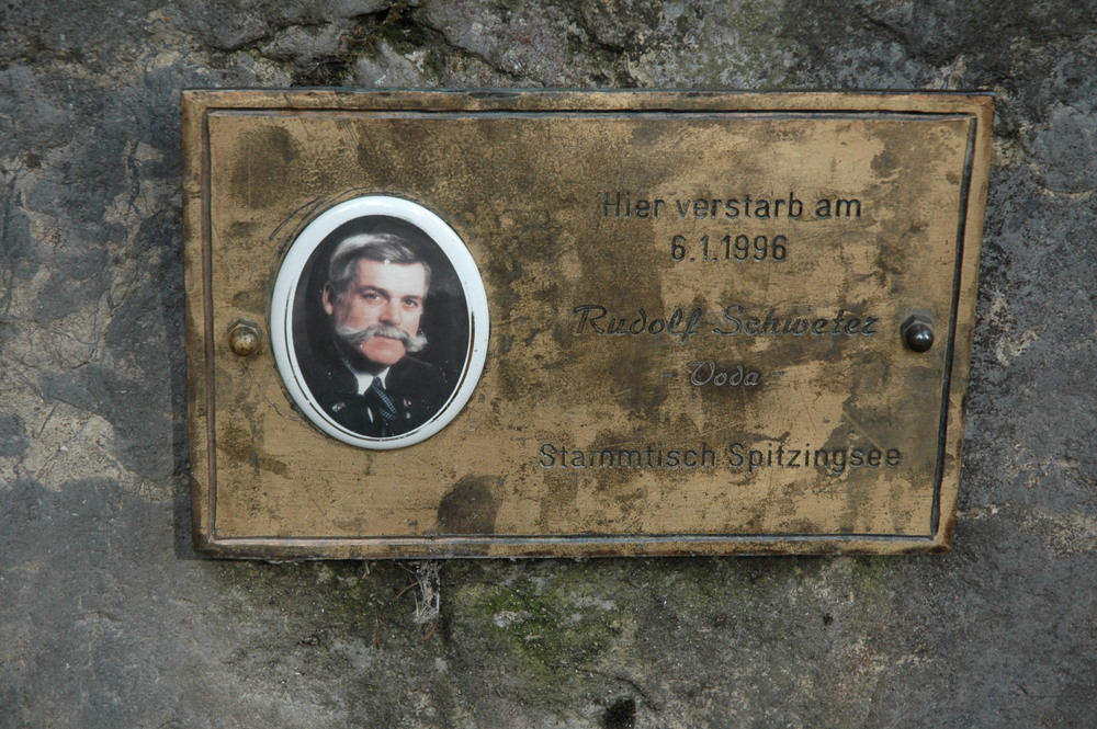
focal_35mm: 98
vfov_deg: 14.0
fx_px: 2969
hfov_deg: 20.9
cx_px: 548
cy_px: 364
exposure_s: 1/125
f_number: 5.6
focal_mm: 65
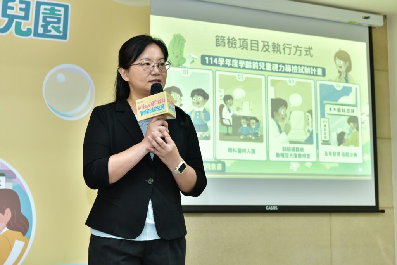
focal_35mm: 70
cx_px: 198
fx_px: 772
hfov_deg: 28.8
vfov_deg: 19.5
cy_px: 132
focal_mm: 70
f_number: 6.3
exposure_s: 1/80
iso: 800
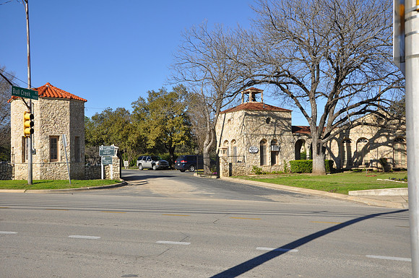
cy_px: 139
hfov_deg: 49.6
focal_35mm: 39
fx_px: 453
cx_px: 210
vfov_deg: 34.1
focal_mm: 26
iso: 200
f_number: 7.1
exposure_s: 1/200
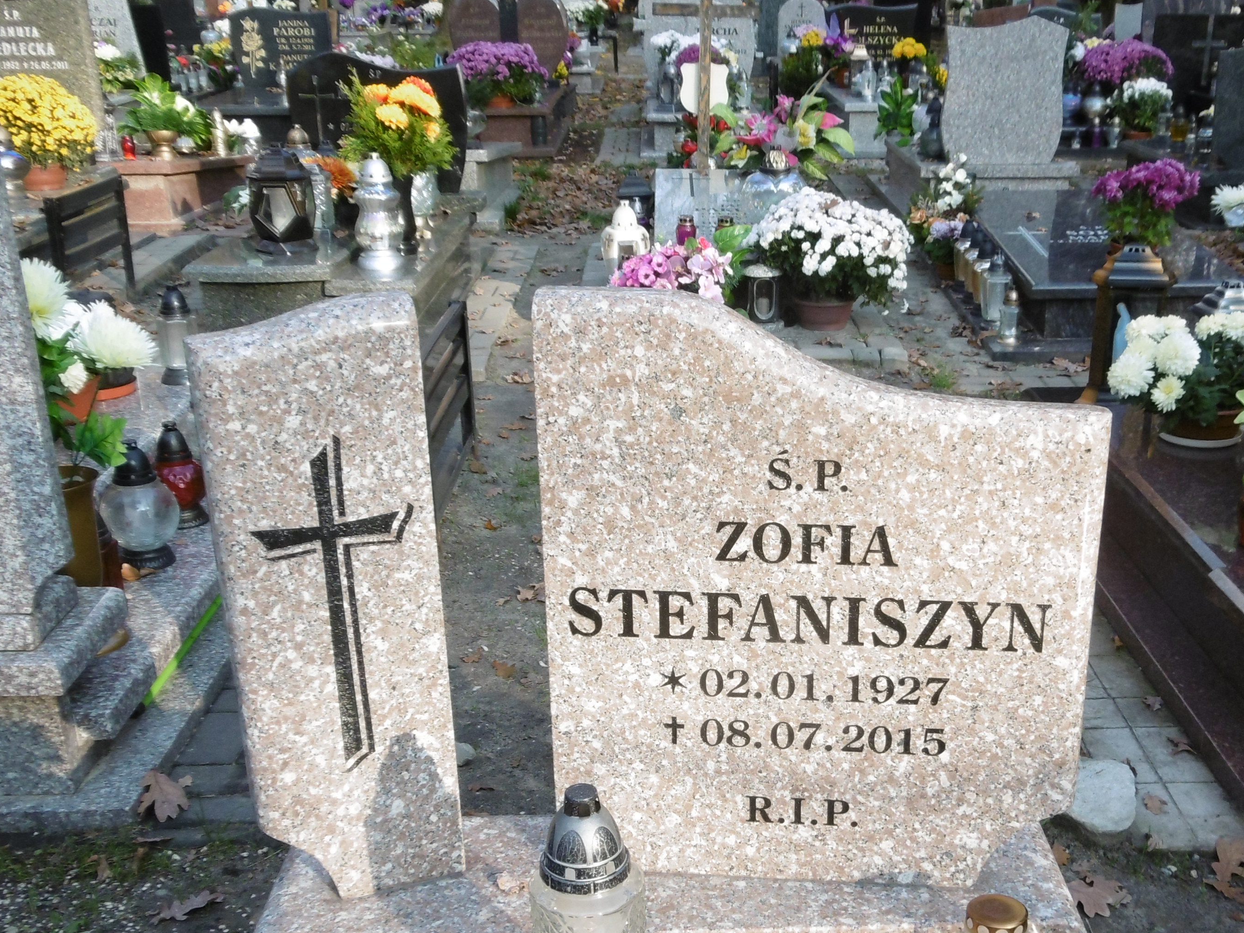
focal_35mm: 41
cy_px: 604
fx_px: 1473
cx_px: 742
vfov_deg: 34.9
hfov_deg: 45.5
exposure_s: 1/200
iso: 100
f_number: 3.1
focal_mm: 4.3
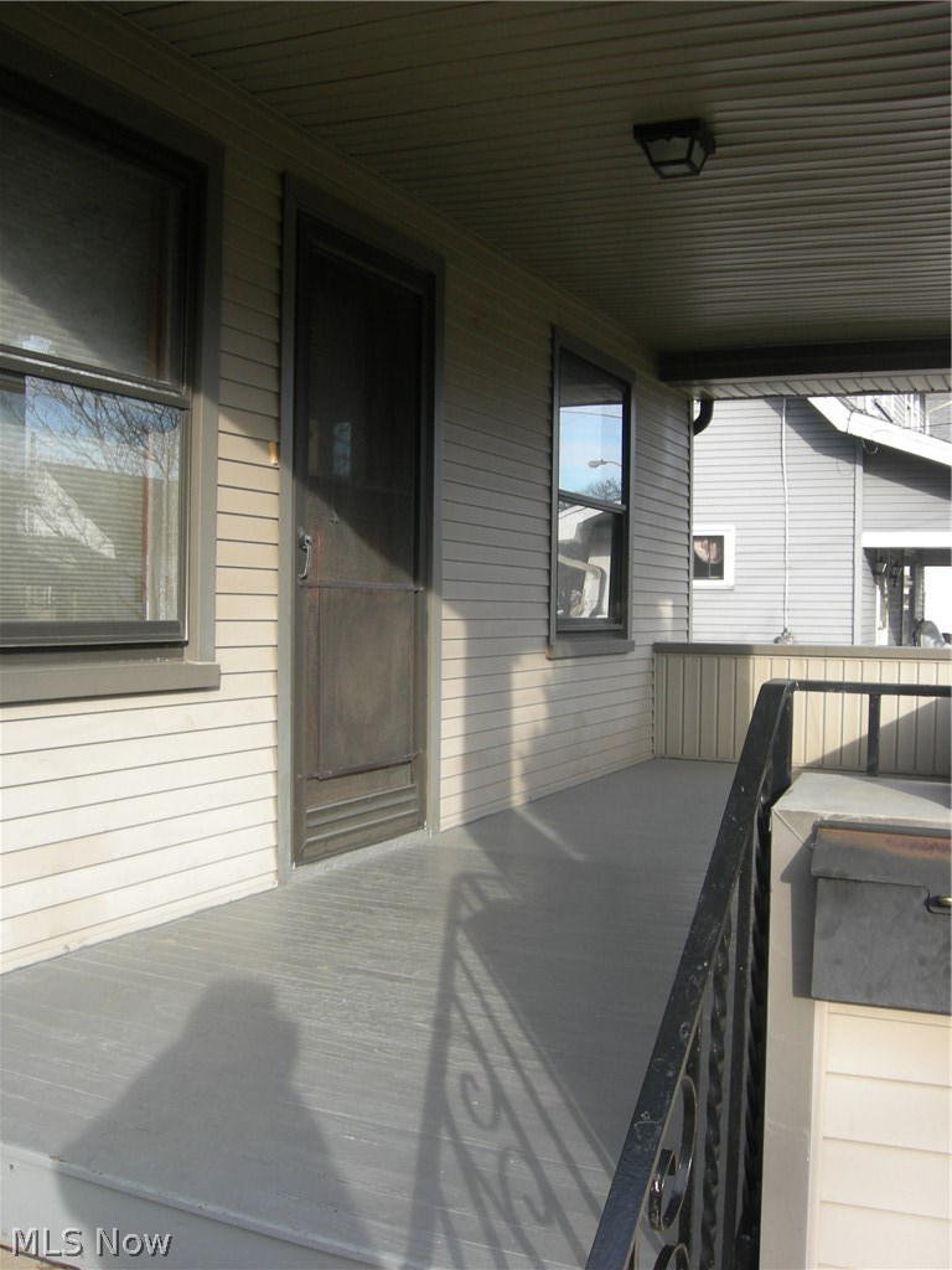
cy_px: 635
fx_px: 1320
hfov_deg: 39.7
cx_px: 476
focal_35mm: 36
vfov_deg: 51.4
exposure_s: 1/108
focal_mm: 7.5
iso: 64
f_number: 4.3
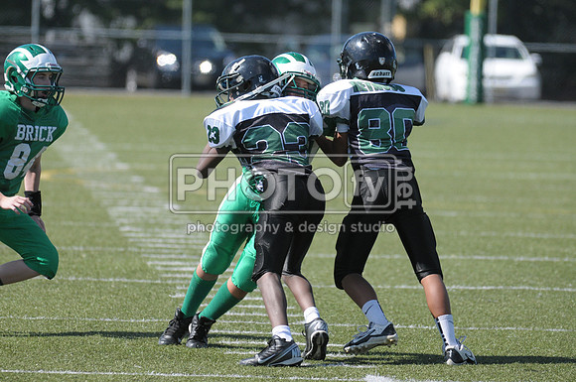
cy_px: 191
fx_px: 5752
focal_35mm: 360
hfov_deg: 5.7
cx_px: 288
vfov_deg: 3.8
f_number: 4
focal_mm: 240
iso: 640
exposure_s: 1/3200
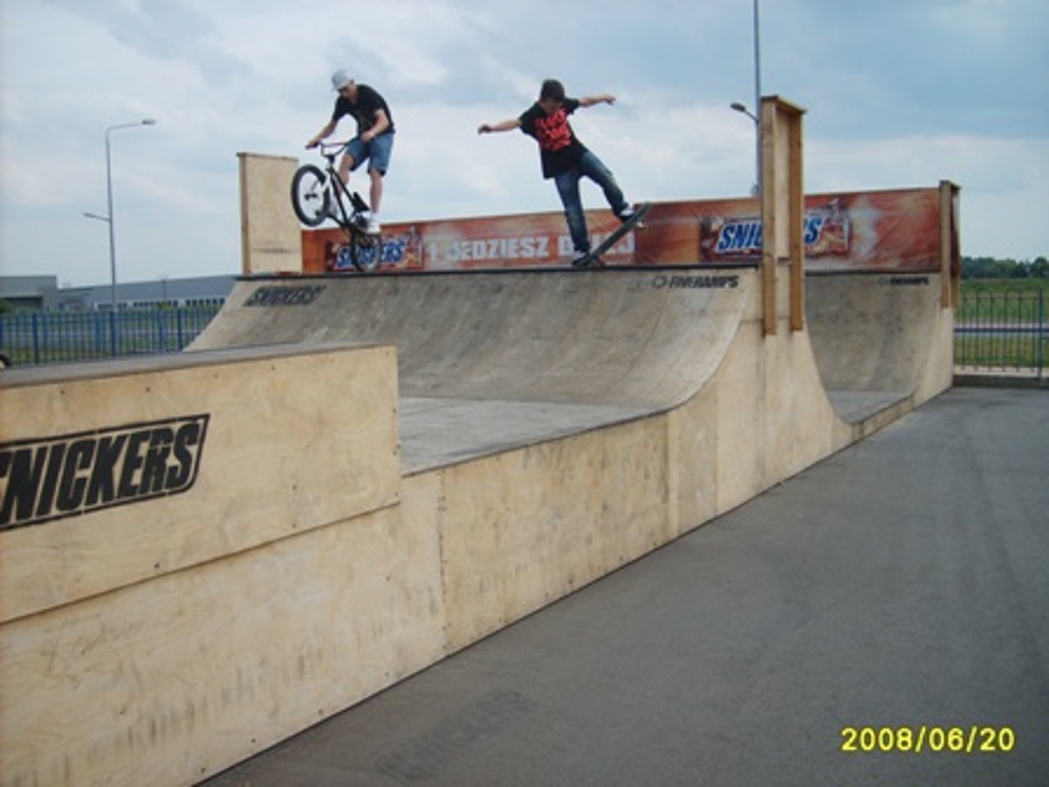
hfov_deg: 52.6
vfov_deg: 40.7
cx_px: 524
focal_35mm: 35
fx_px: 1061
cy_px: 394
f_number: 7.1
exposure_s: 1/180
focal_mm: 5.8
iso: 50
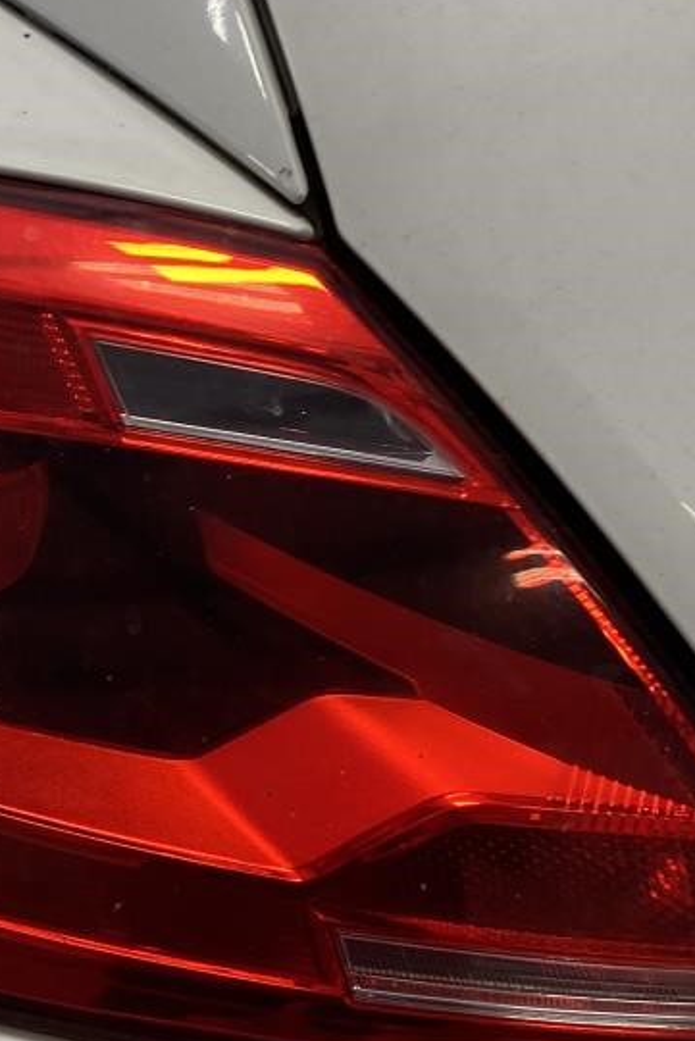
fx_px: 1852
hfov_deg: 21.2
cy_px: 681
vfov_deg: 31.2
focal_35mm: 64
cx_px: 264
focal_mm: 4.25
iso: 100
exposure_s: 1/121
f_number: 1.8
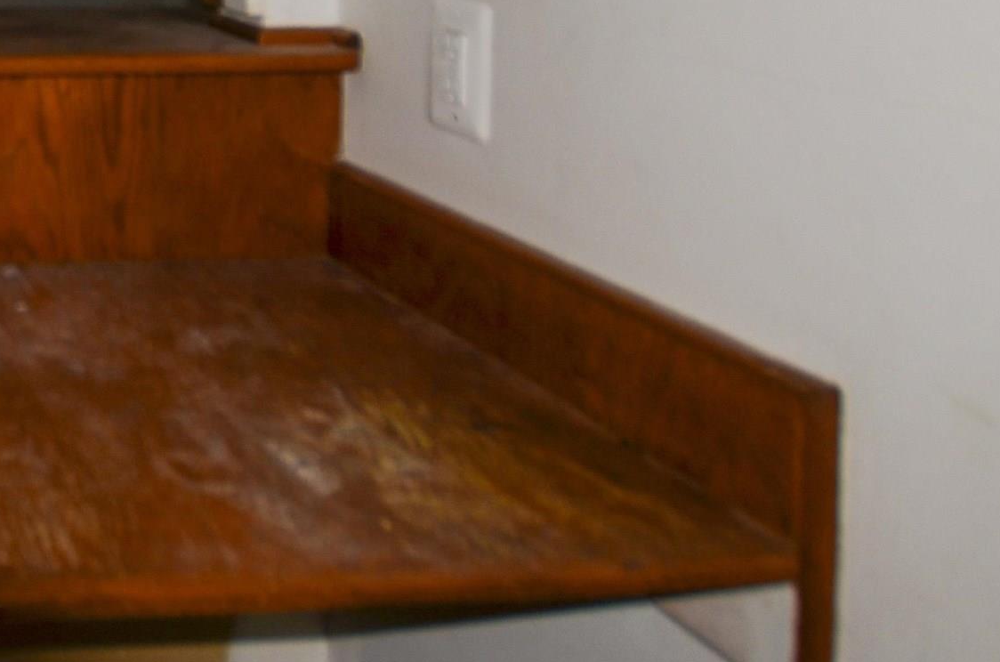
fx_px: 1136
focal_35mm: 41
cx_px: -4
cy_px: -82
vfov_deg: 29.1
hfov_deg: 41.3
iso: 100
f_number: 3.5
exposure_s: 1/60
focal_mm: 10
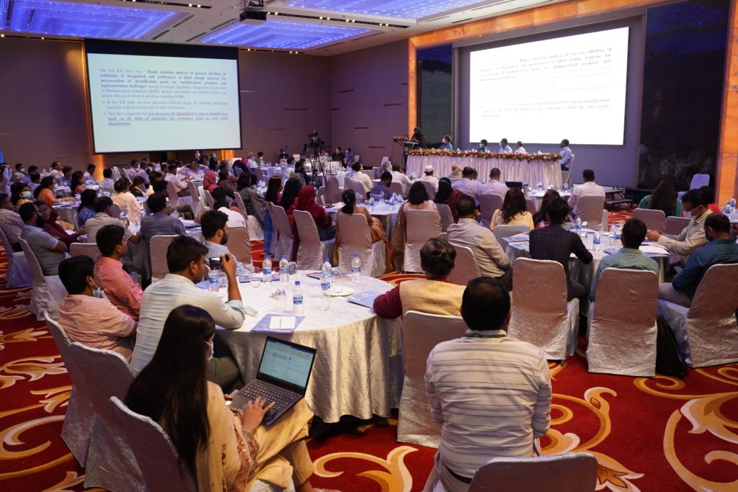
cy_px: 246
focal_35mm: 28
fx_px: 574
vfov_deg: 46.4
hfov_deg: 65.5
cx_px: 369
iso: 2500
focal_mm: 28
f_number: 8
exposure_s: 1/80
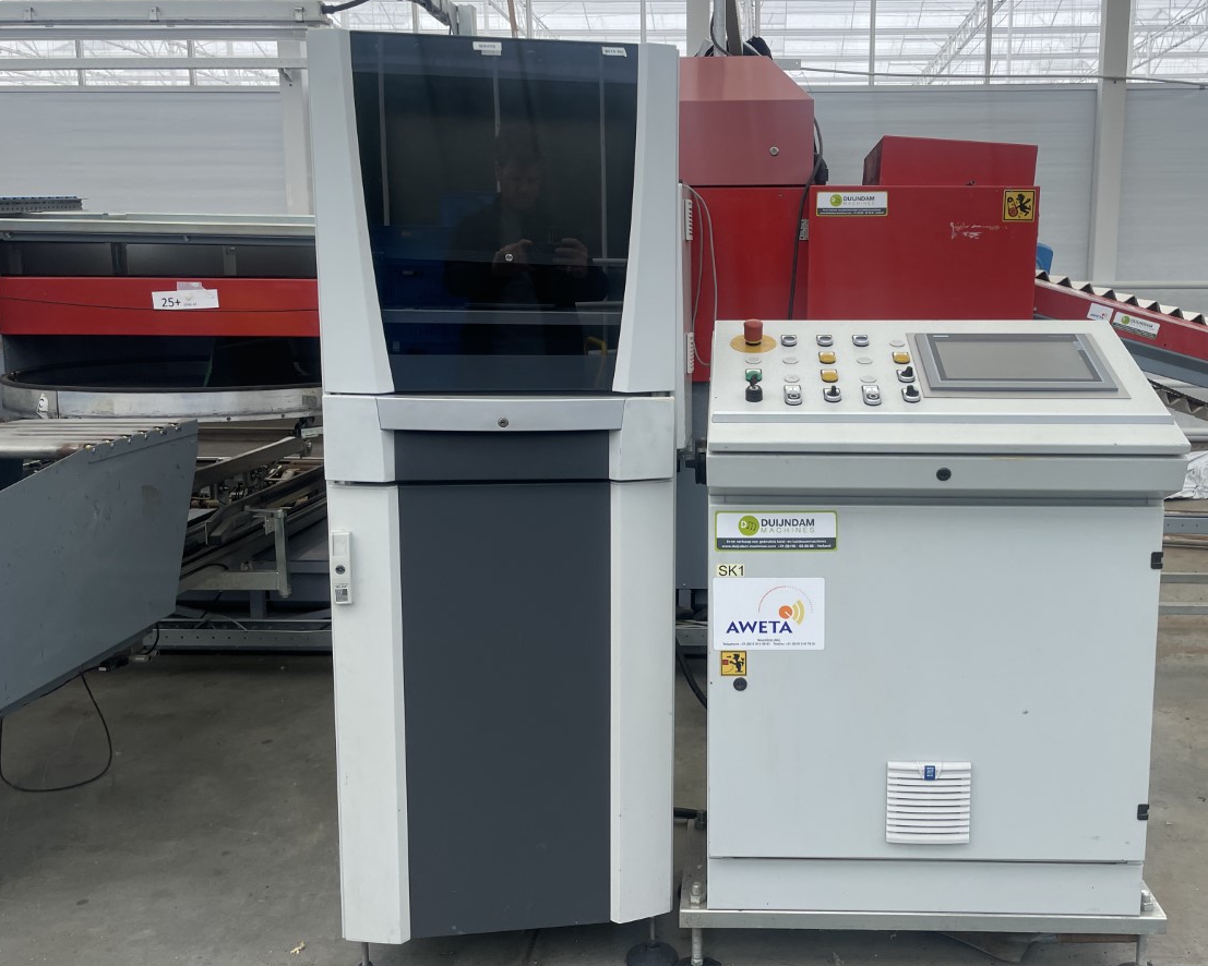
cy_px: 442
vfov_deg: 44.5
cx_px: 745
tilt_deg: -9.0
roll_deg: -0.9
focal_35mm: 33
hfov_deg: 53.7
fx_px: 1180
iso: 32
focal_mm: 4.2
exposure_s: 1/1553
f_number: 1.6
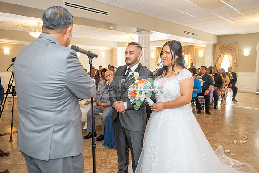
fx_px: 201
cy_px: 86
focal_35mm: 28
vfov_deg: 46.4
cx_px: 130
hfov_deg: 65.5
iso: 1250
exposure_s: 1/200
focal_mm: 28
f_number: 3.5
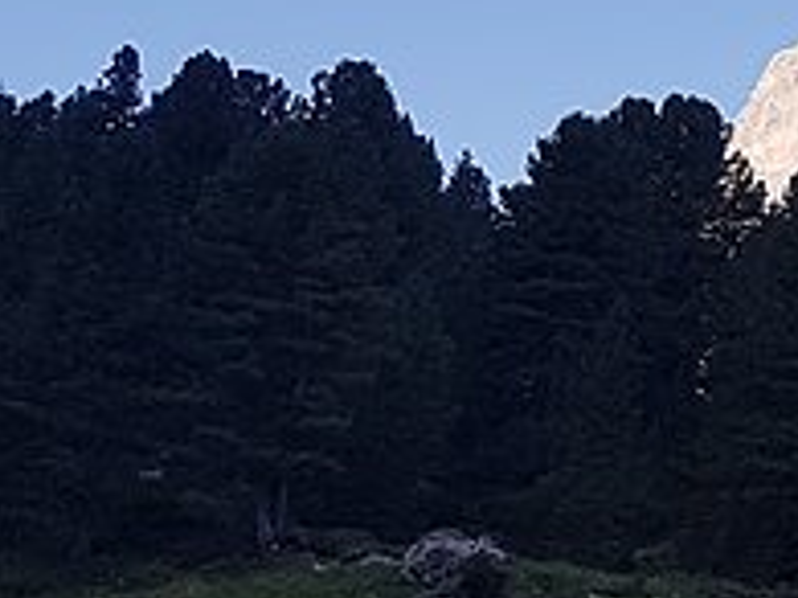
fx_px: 2765
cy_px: 215
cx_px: 1768
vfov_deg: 12.3
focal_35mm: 120
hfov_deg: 13.3
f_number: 1.7
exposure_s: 1/1204
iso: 40
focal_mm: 4.2
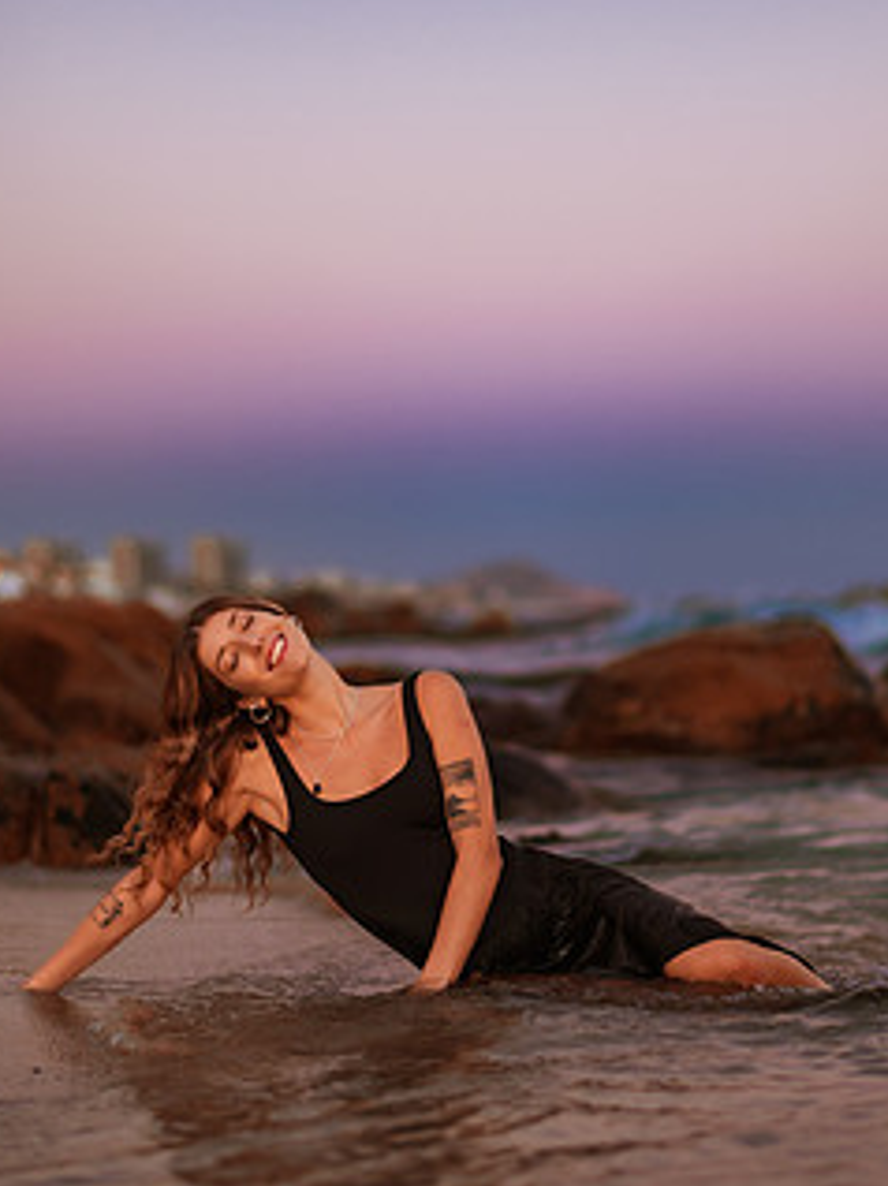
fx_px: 2706
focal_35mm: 79
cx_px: 504
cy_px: 522
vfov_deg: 24.7
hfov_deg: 18.6
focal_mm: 58
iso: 200
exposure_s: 1/320
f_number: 1.4
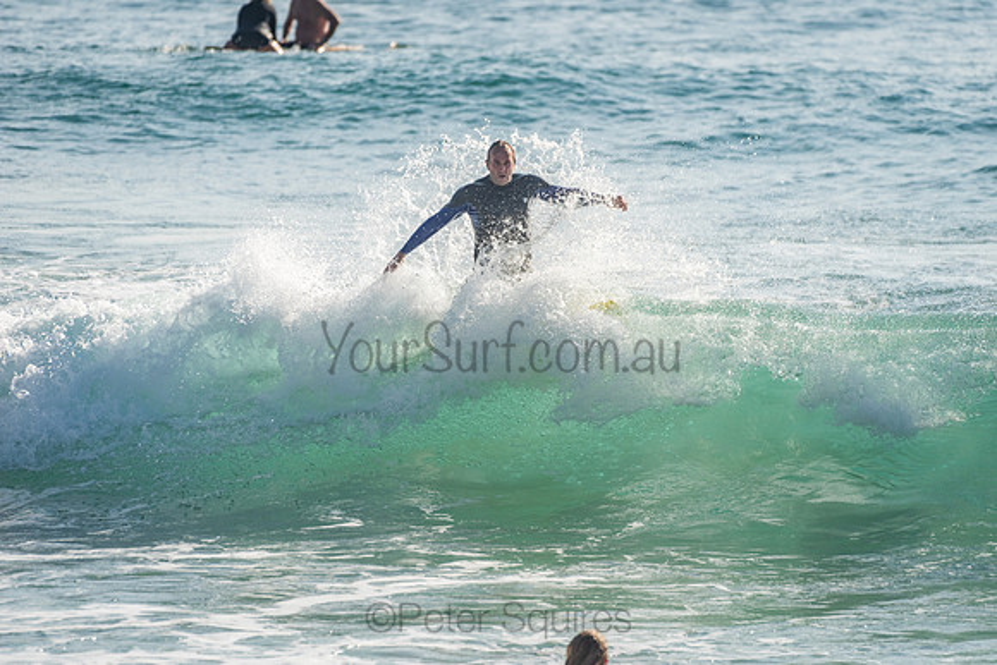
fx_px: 13850
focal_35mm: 500
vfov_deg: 2.8
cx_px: 498
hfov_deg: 4.1
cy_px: 332
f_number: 5.6
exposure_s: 1/2000
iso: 140
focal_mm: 500
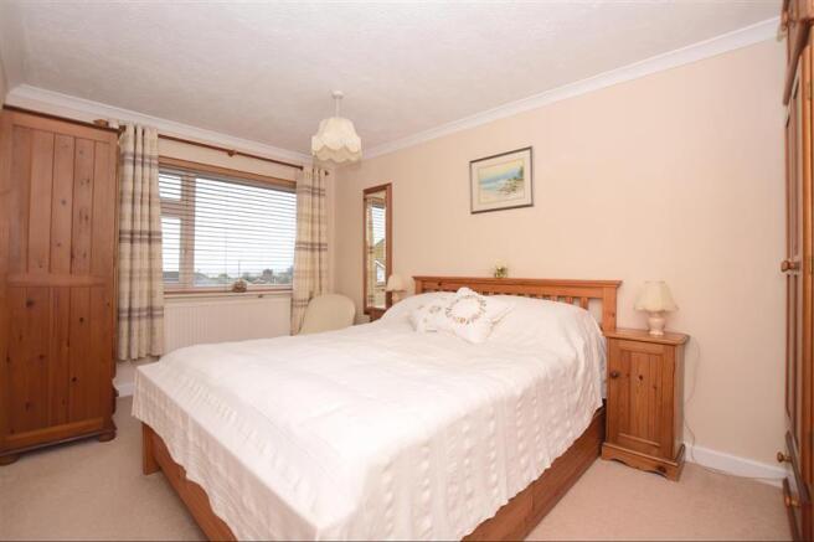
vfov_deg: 77.3
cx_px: 407
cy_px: 271
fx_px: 339
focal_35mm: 15
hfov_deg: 100.4
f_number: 5.6
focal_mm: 10
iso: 400
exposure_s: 1/100
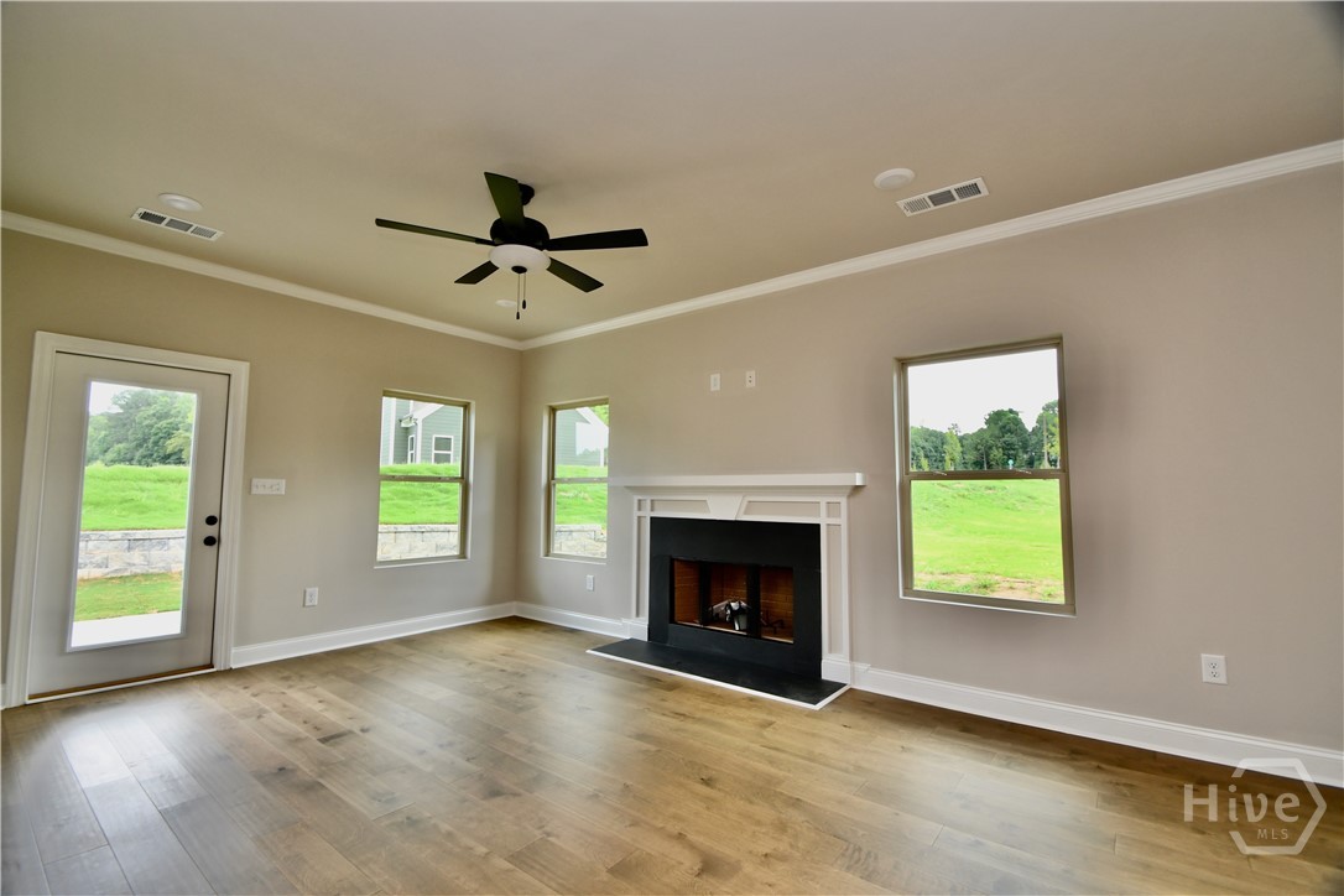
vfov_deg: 77.3
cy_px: 448
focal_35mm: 15
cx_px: 672
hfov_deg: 100.4
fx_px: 560
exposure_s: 1/80
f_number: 4.5
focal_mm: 10
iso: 200
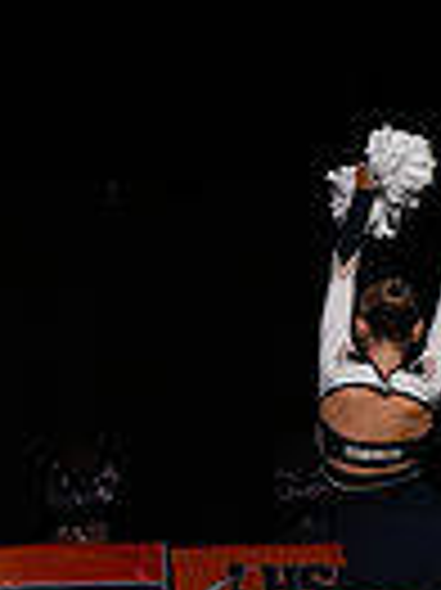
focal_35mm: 332
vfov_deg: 6.0
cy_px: 437
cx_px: -760
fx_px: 5649
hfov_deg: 4.3
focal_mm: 52
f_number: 4
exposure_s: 1/1000
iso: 6400
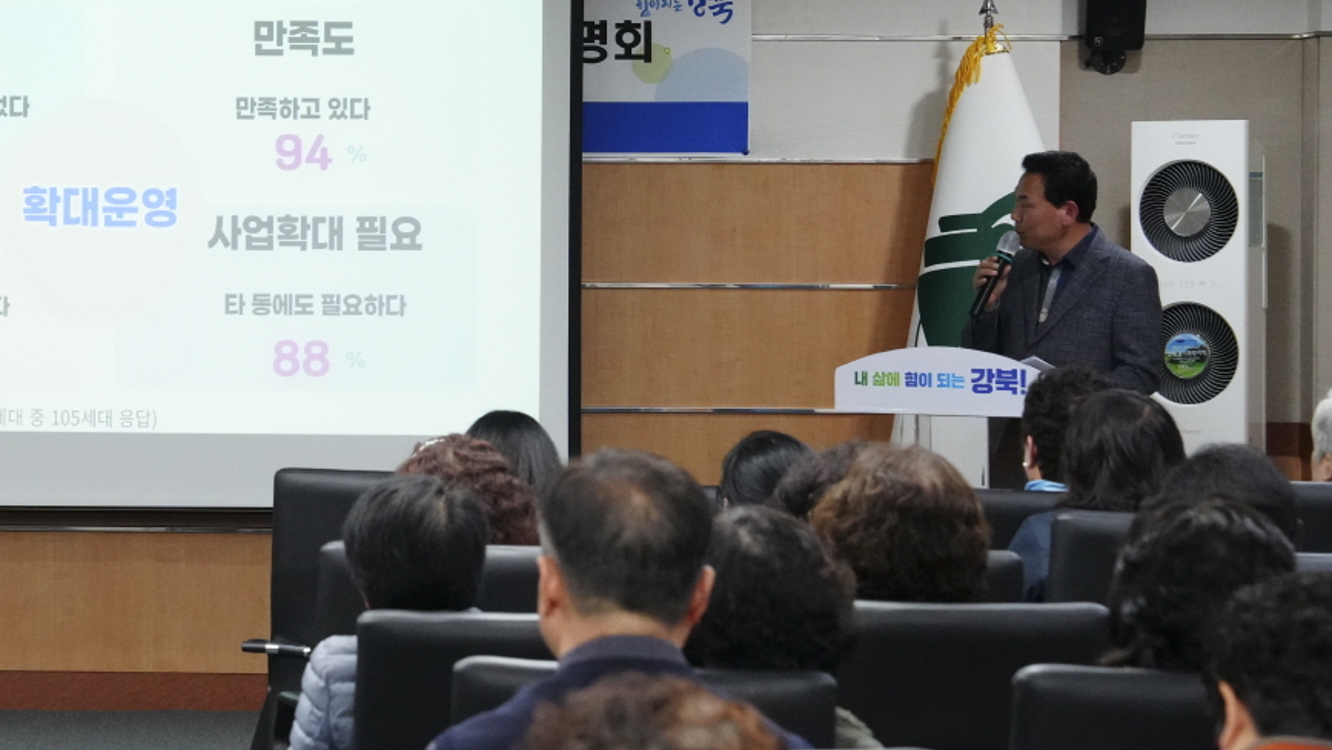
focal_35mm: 137
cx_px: 109
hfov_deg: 15.5
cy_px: 212
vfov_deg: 8.8
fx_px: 4839
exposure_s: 1/160
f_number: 5.6
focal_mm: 63
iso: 5000
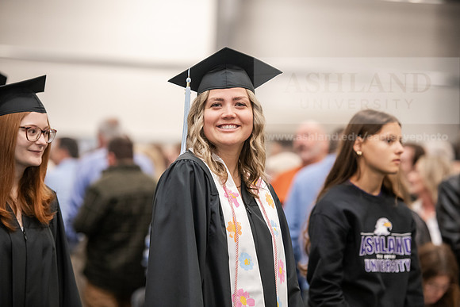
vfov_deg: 9.5
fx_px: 1853
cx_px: 230
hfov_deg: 14.2
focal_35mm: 145
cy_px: 154
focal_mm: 145
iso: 2500
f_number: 3.2
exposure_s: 1/200
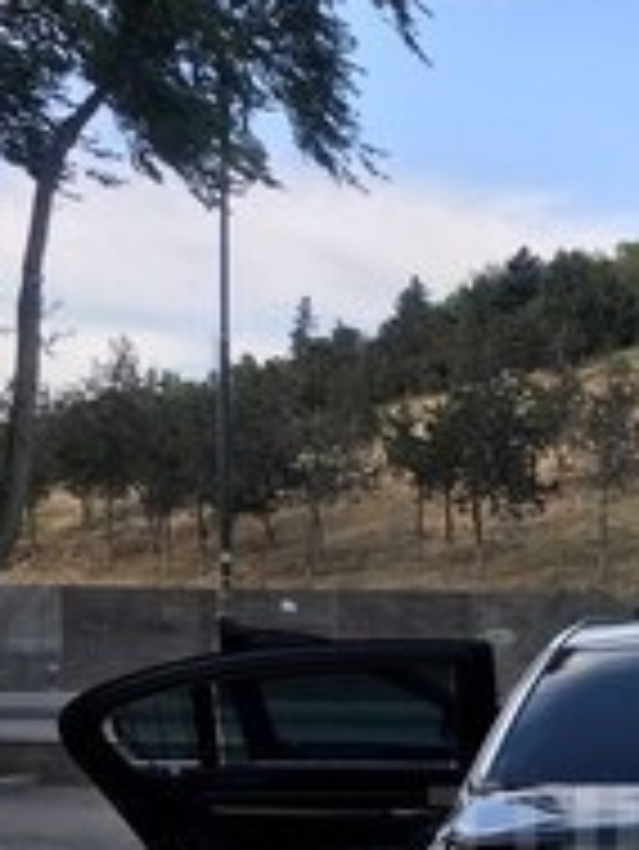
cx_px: 774
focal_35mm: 76
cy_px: 837
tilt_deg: -5.6
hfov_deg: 18.4
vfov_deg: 24.5
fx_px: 1868
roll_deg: -0.6
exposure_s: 1/557
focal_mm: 4.15
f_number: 2.2
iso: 25
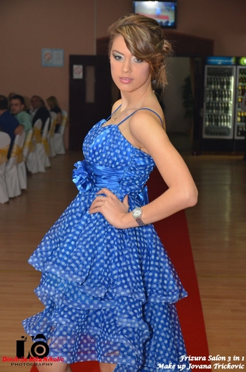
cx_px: 123
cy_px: 186
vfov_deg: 26.1
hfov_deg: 17.4
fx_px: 804
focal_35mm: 78
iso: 1000
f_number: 5
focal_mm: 52
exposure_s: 1/100
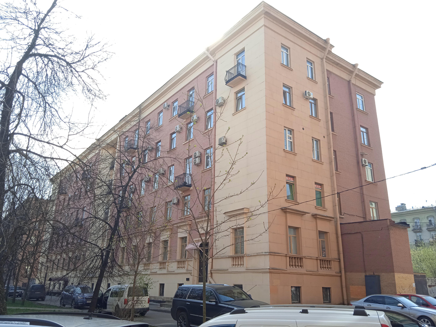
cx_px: 218
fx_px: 353
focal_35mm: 28
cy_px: 164
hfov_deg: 63.4
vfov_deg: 49.7
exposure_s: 1/371
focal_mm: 3.43
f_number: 2.2
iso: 100
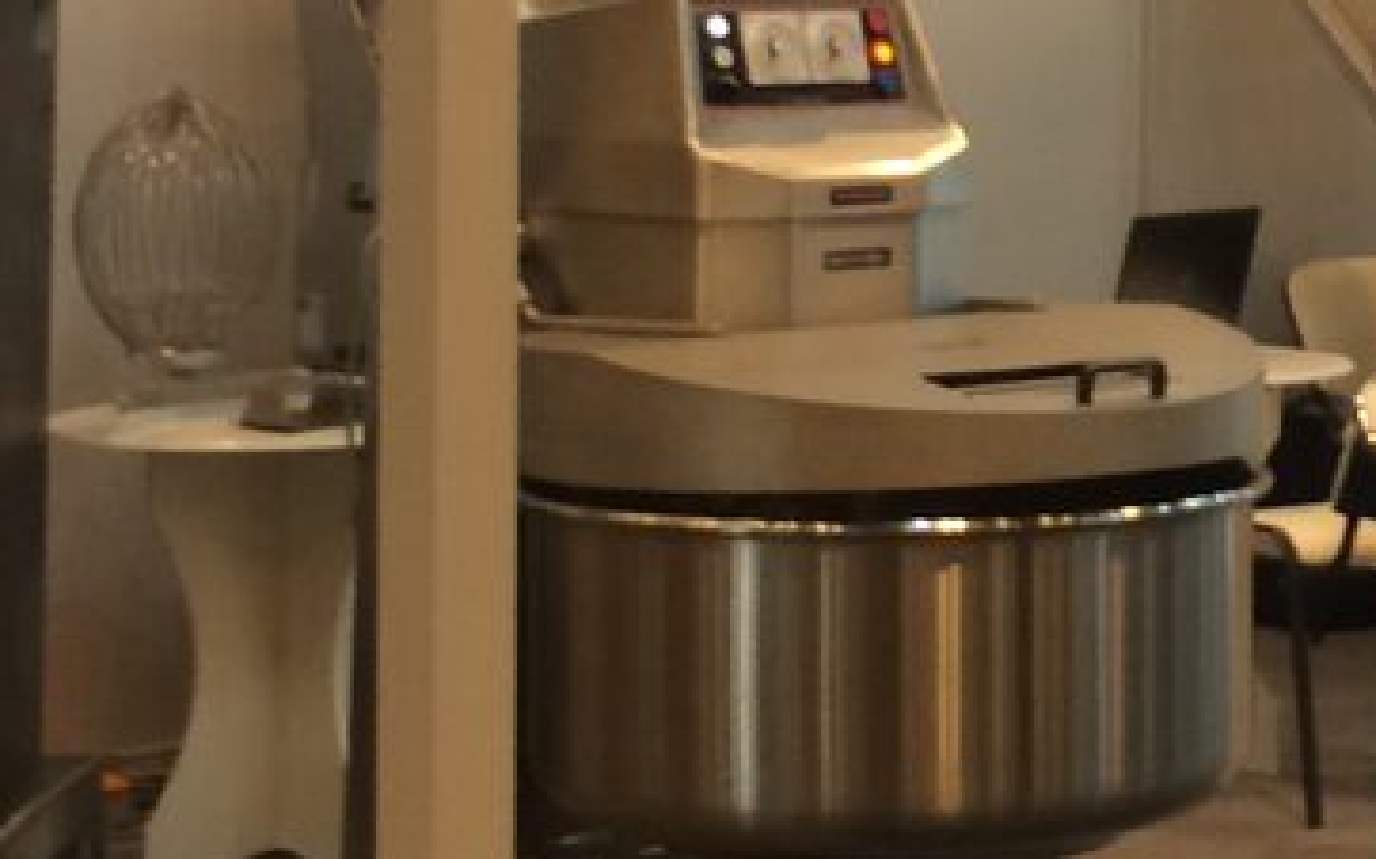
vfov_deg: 10.8
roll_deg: -1.4
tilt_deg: -1.1
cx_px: 1292
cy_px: -103
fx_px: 4461
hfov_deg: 17.2
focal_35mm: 119
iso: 64
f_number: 2.2
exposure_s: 1/33
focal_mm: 4.15
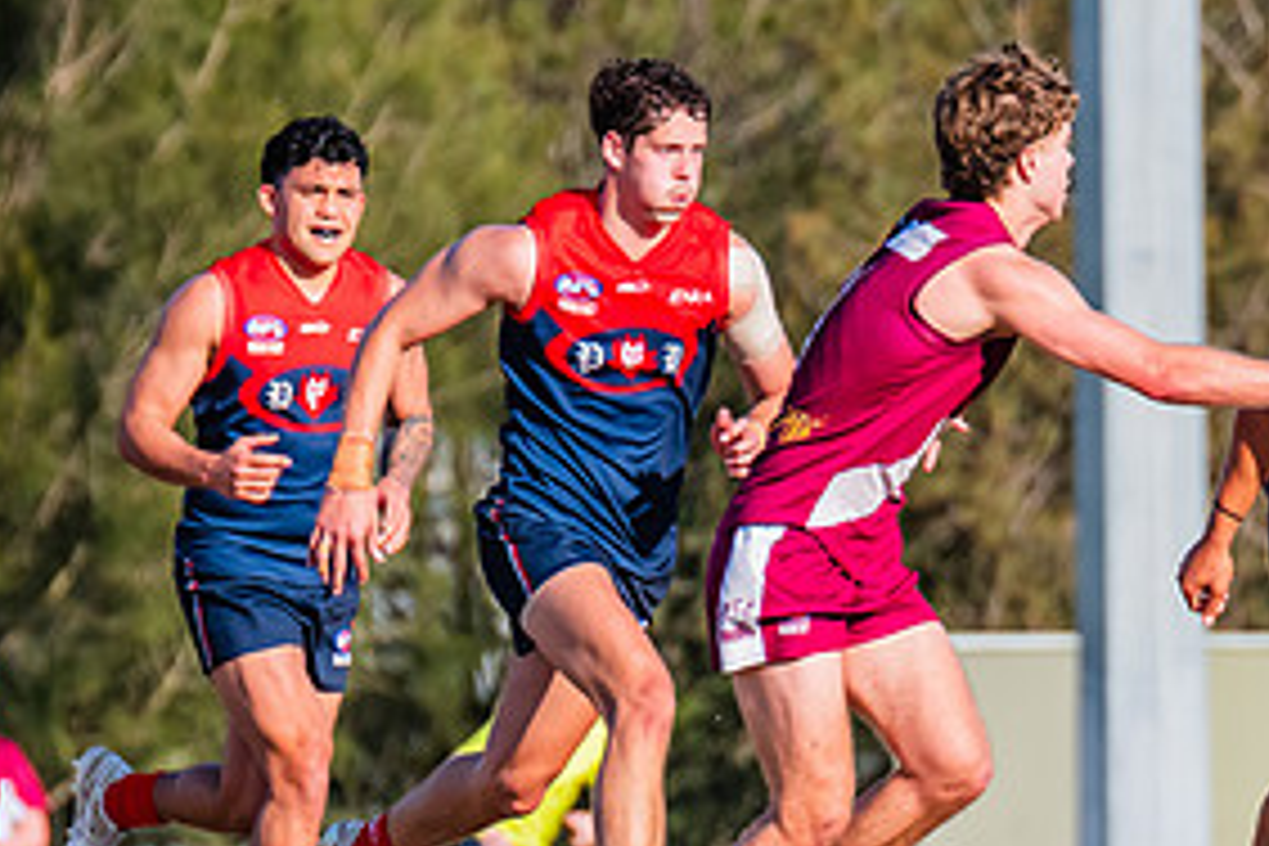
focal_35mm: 1223
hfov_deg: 1.7
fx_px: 43107
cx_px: 1524
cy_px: 759
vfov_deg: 1.1
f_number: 8
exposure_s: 1/1600
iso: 800
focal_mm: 420
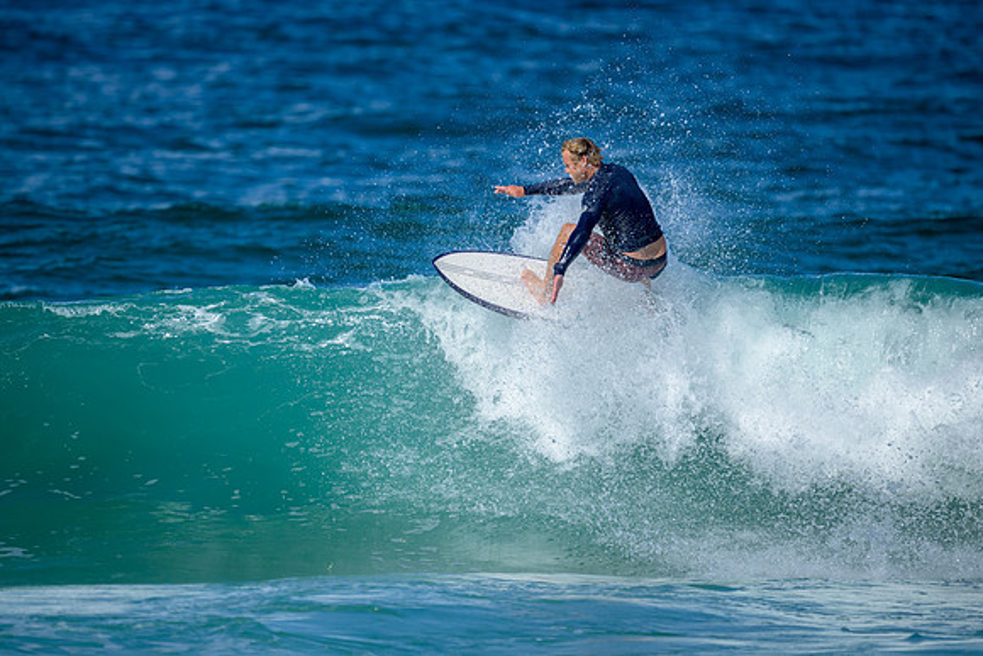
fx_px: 21849
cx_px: 492
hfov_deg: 2.6
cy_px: 328
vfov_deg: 1.7
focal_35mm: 800
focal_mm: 800
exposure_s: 1/2500
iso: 320
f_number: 6.3
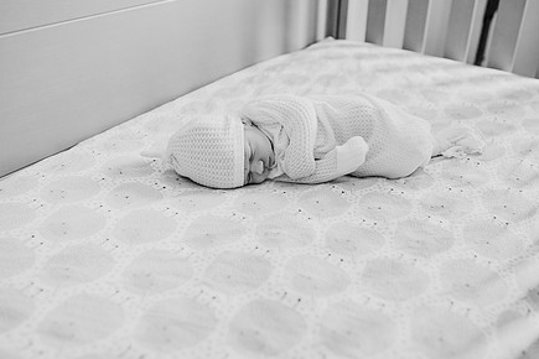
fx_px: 479
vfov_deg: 41.1
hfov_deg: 58.7
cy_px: 162
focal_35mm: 32
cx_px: 271
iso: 1000
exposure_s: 1/250
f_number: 2.5
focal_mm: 24
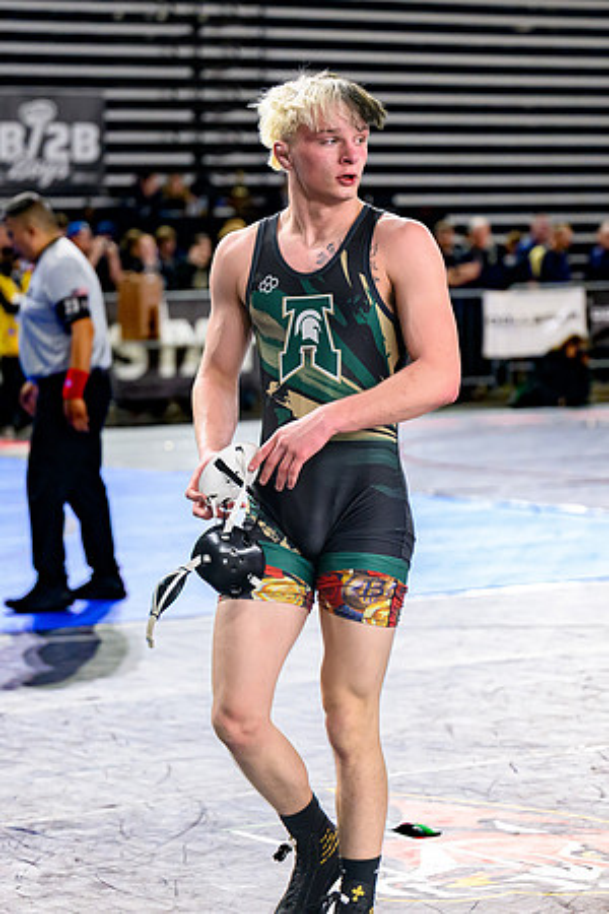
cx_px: 406
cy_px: 422
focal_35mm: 128
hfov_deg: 10.7
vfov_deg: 16.1
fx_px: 3238
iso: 3200
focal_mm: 79
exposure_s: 1/800
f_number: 2.8
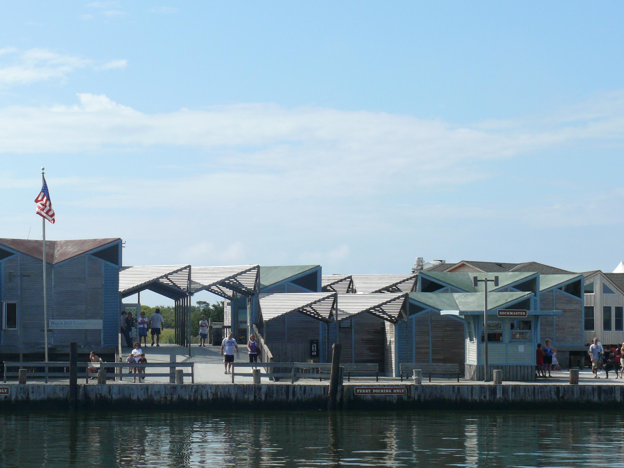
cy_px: 204
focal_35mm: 103
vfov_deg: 14.4
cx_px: 241
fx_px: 1857
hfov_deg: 19.0
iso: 100
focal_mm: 15.3
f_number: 6.3
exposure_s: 1/400
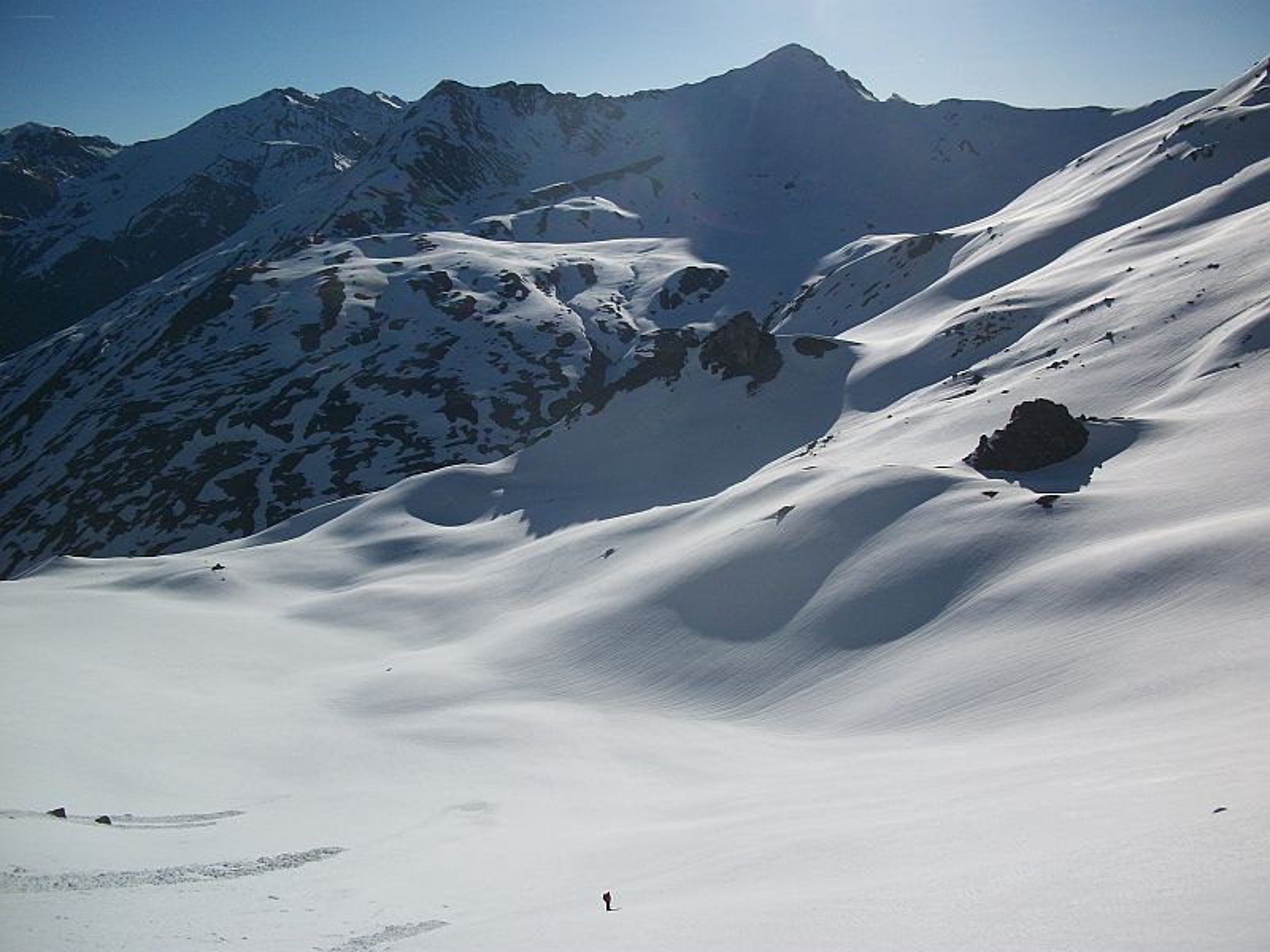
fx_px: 1174
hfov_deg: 56.8
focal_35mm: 32
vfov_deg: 44.2
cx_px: 635
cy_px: 476
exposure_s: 1/500
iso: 80
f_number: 8.8
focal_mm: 5.7
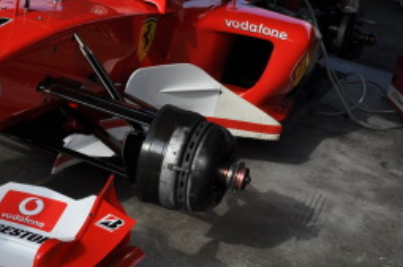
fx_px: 905
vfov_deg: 16.7
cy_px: 77
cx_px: 17
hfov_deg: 24.2
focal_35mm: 81
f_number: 9
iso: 200
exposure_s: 1/320
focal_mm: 26
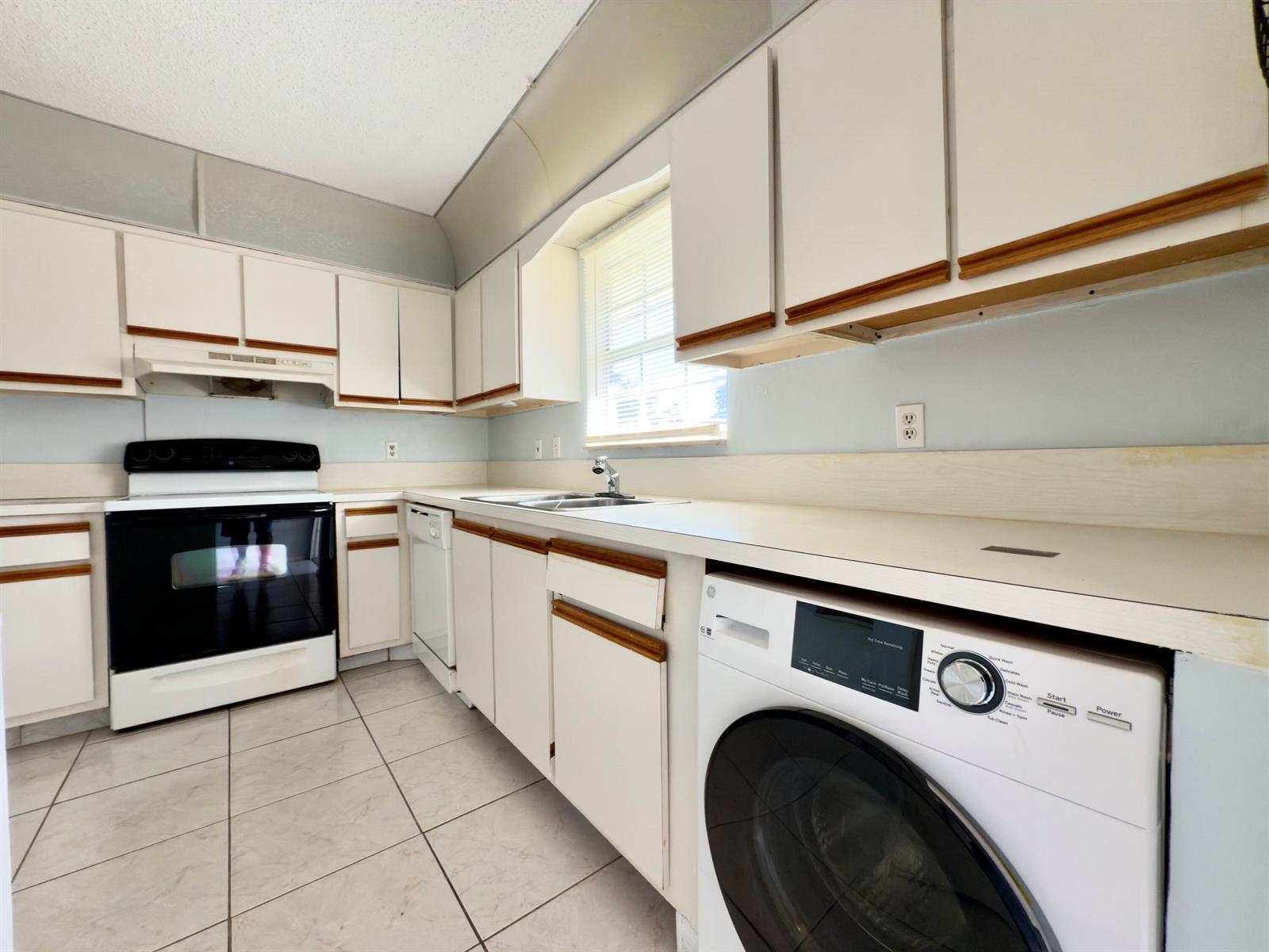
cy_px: 476
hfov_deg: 102.1
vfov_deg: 85.7
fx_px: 513
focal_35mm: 14
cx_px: 634
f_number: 2.2
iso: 40
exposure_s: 1/60
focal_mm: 2.22
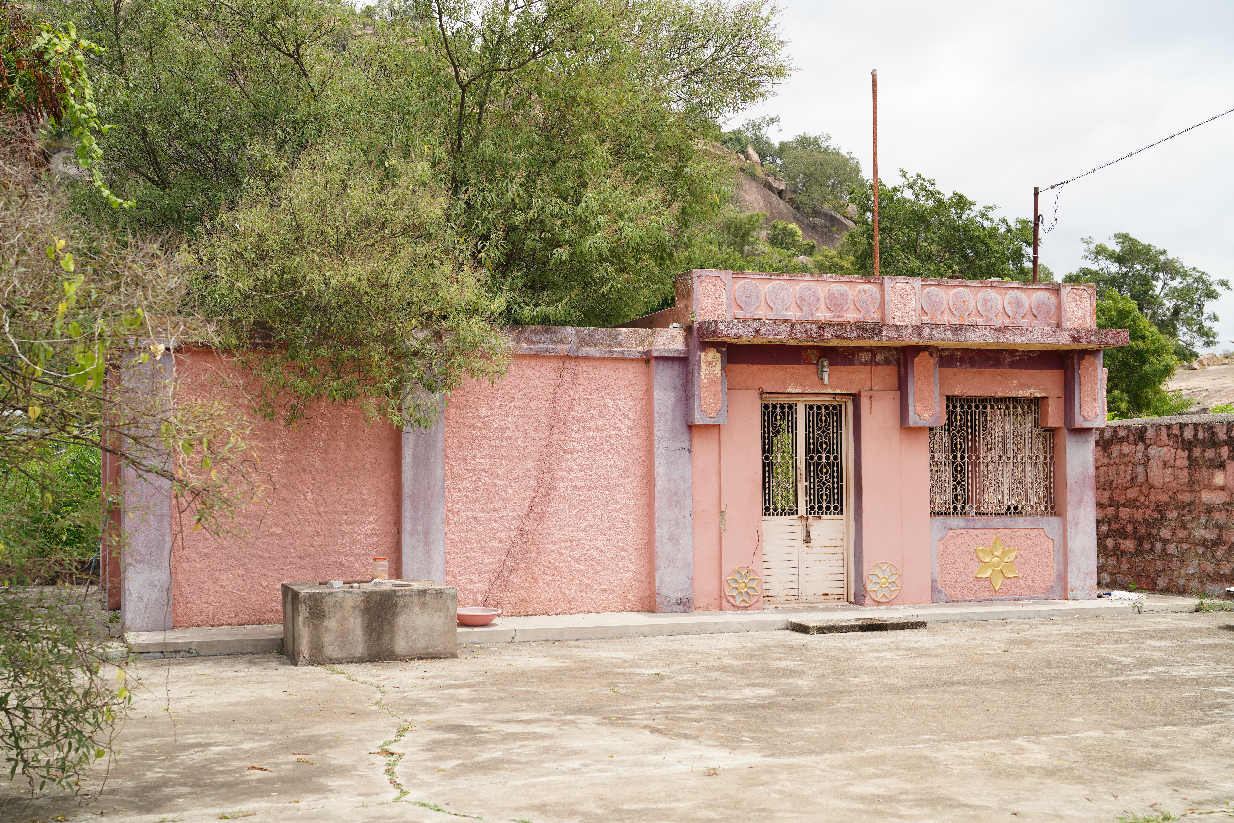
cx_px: 617
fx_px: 1714
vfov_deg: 27.0
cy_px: 412
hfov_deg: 39.6
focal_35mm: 50
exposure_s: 1/320
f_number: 5.6
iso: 100
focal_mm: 50
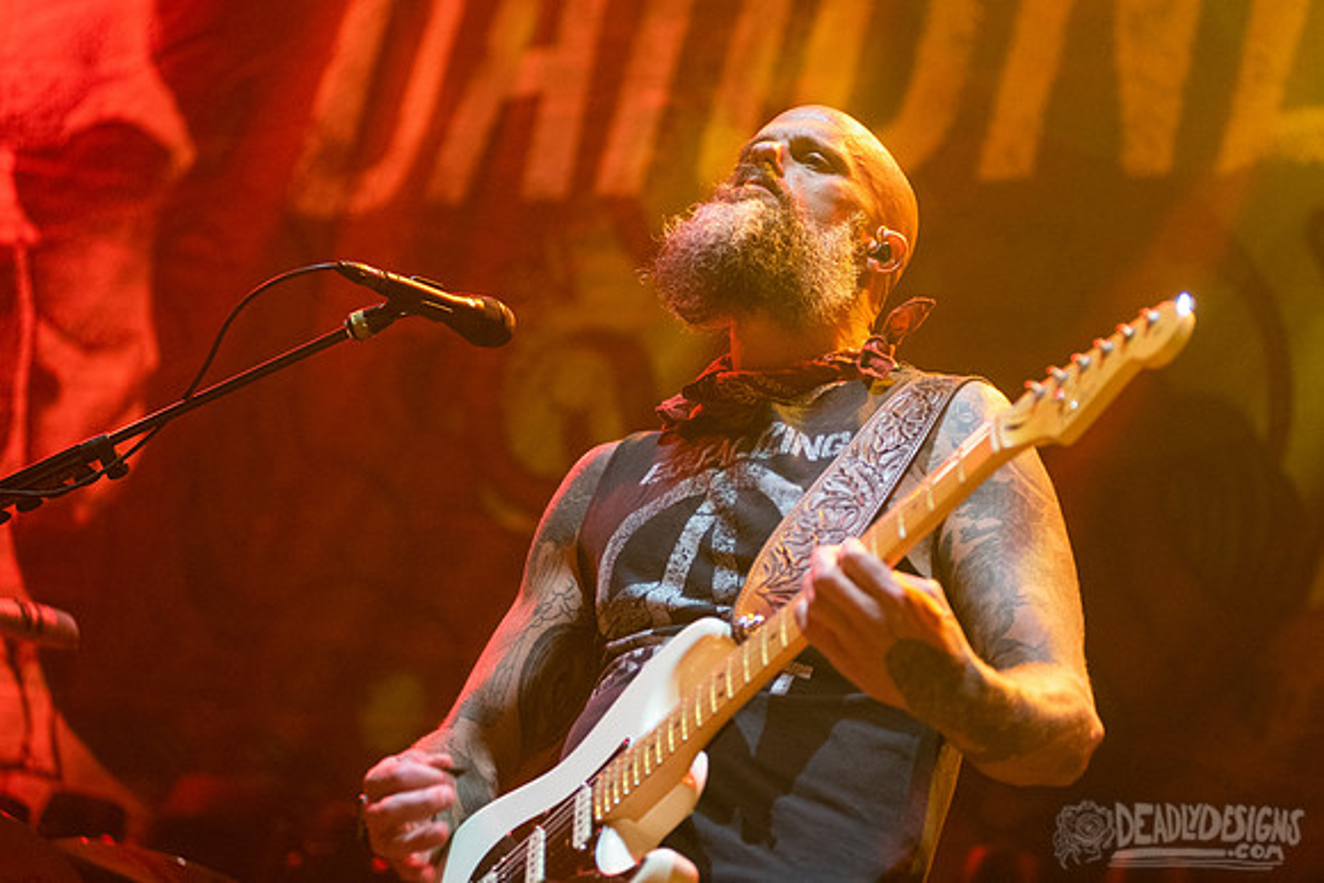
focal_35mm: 92
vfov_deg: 14.9
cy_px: 377
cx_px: 732
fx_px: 3376
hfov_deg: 22.2
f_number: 3.2
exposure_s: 1/400
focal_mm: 80
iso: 3200
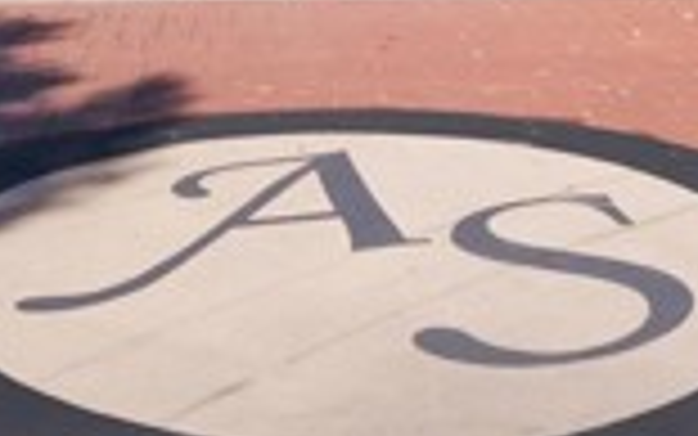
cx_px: 351
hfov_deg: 29.4
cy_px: -279
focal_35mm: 70
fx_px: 1332
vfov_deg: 16.4
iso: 250
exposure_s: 1/100
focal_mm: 8
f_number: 14
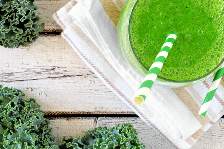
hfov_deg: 29.8
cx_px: 114
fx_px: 421
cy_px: 54
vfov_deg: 20.1
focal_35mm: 68
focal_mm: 35
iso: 100
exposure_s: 1.3
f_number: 16
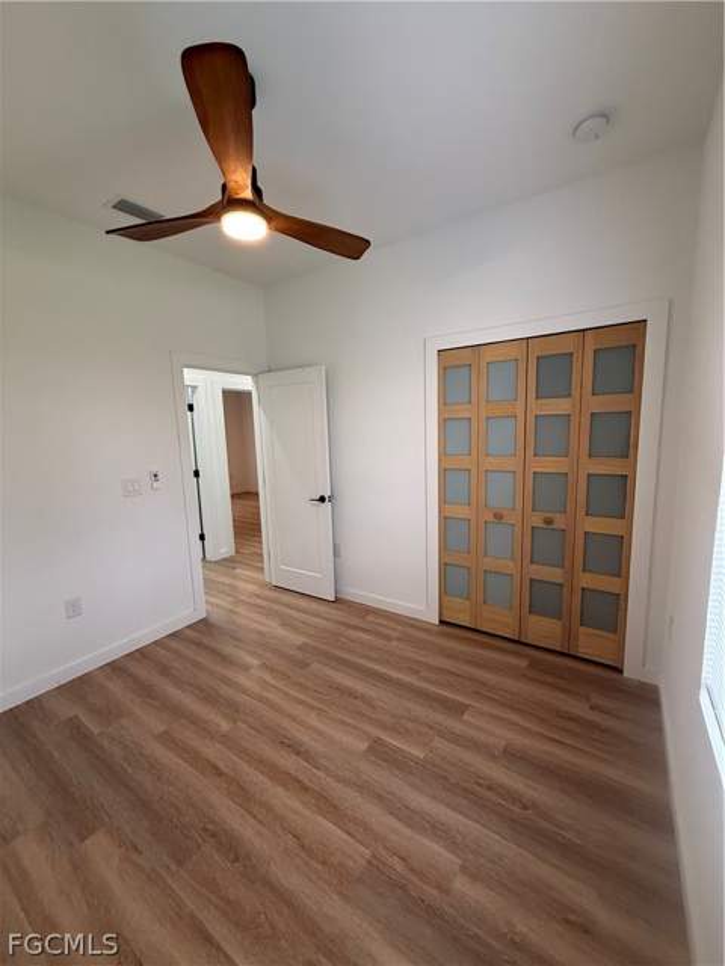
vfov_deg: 102.1
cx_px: 362
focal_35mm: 14
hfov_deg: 85.7
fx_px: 391
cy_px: 483
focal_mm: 2.22
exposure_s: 1/120
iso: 320
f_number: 2.2
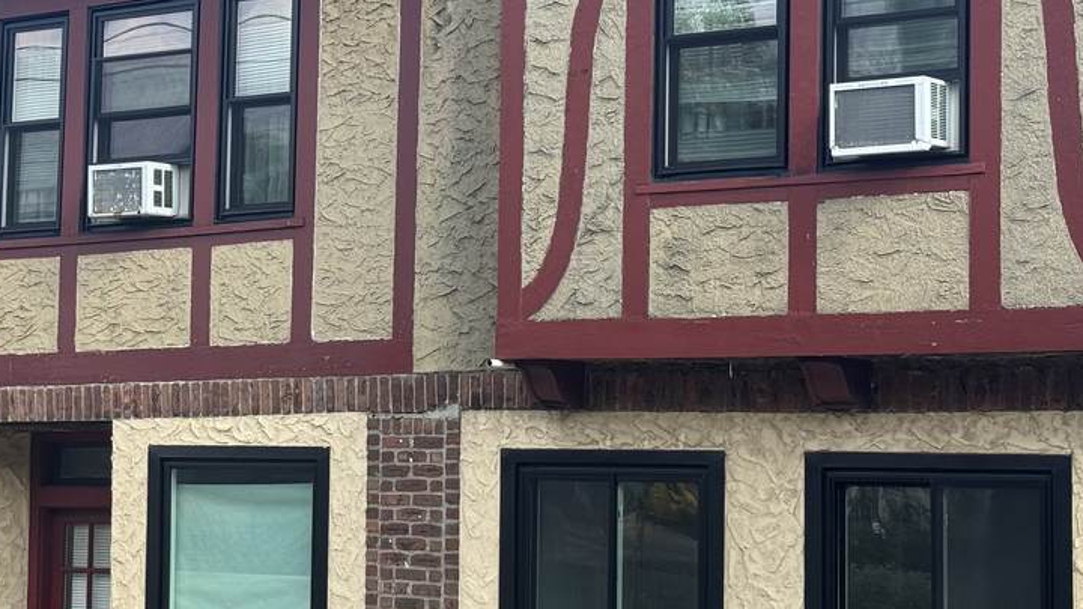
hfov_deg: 22.8
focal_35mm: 93
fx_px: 2671
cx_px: 341
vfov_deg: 13.0
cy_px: 262
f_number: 1.78
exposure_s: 1/1043
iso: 64
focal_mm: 6.76
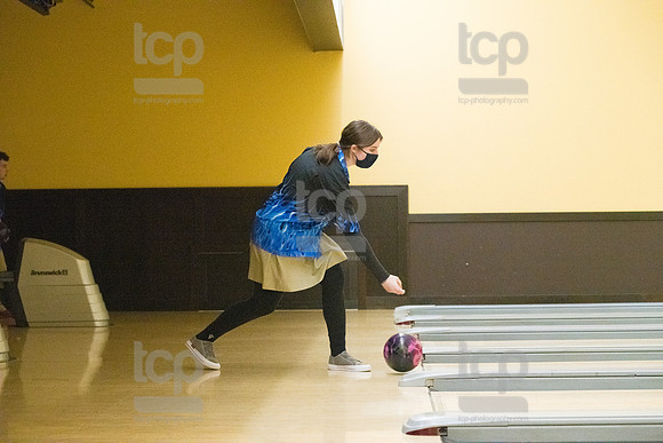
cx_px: 332
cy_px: 222
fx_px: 1510
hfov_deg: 24.8
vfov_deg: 16.7
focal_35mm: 82
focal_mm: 82
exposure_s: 1/1000
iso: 10000
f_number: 4.5
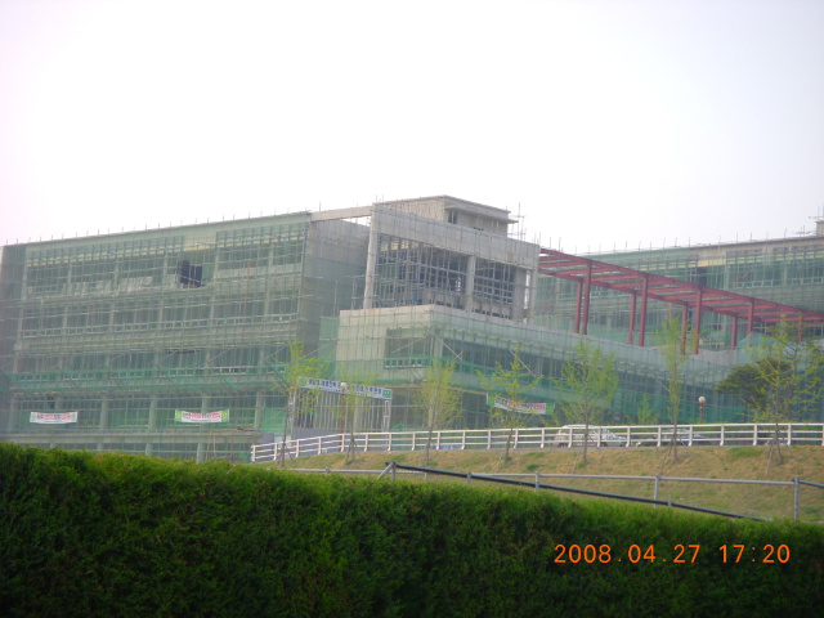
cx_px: 412
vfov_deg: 15.6
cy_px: 309
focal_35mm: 95
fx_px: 2261
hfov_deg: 20.7
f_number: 4.1
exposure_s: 1/250
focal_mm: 15.7
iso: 125
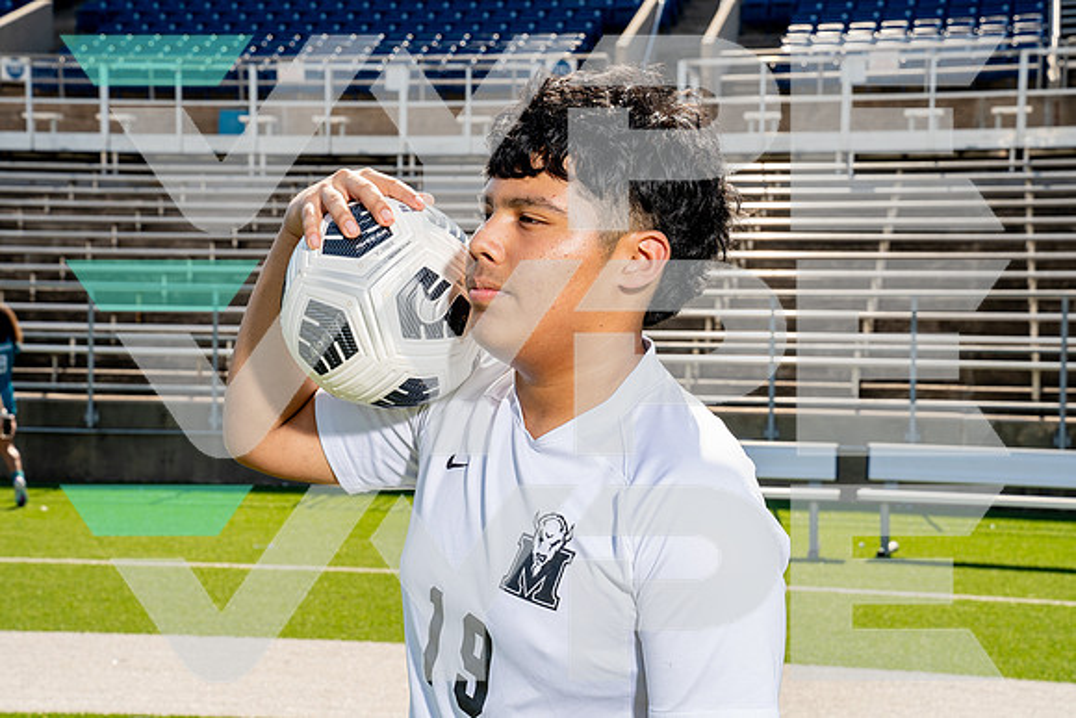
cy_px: 359
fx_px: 2093
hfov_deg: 28.8
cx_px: 538
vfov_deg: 19.5
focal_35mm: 70
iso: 320
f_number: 11
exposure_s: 1/250
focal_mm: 70
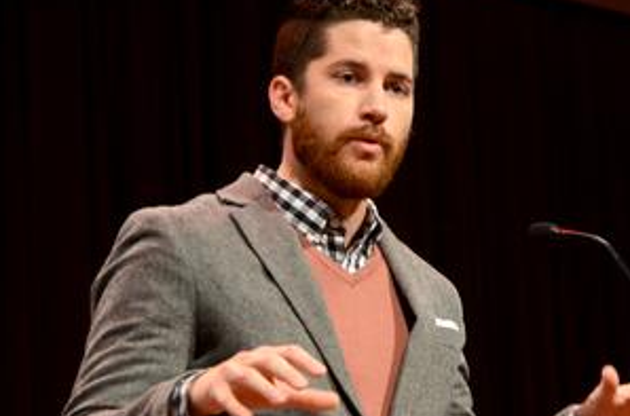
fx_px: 4150
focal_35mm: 238
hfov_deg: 8.7
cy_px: 258
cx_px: 448
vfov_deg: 5.7
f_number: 5.6
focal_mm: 105
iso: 1250
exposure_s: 1/60
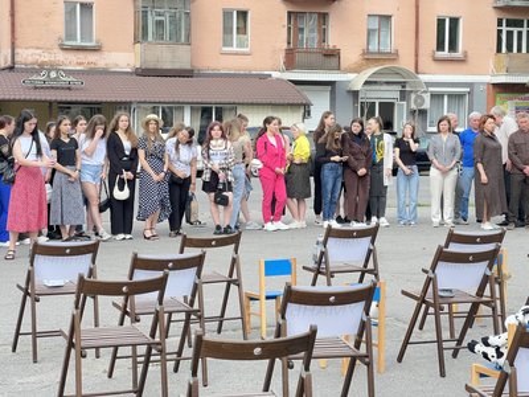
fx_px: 1177
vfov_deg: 19.1
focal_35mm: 77
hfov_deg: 25.3
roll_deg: -0.4
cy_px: 198
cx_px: 264
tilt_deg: -3.0
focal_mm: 9
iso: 32
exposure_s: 1/111
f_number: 2.8
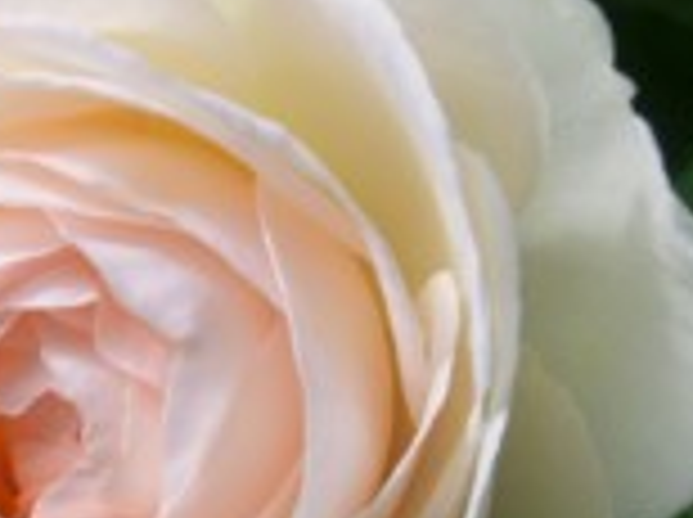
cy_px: 484
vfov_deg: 13.4
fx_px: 2179
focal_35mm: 109
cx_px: 40
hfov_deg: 17.7
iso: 80
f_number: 4
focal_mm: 7.38
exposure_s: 1/200
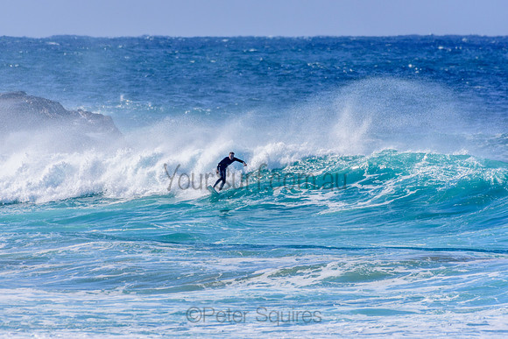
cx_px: 254
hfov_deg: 2.7
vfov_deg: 1.8
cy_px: 170
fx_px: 10943
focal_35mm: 775
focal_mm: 500
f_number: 5.6
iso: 220
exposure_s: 1/2000
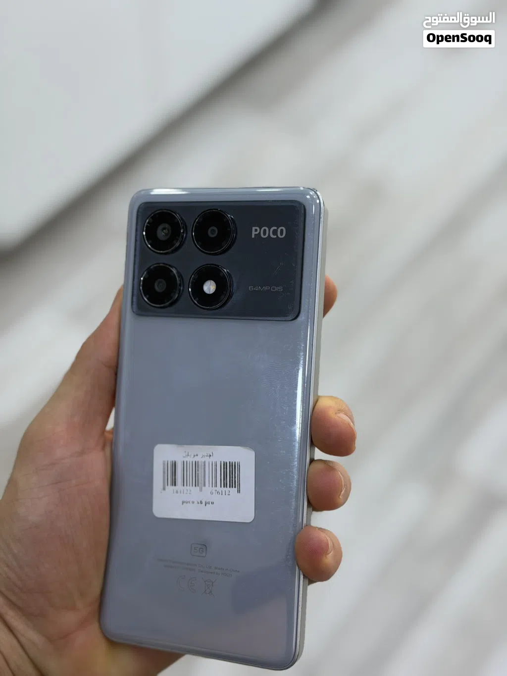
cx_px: 254
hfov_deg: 30.3
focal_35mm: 48
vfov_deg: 39.7
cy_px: 338
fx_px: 937
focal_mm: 6.76
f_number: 1.78
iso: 64
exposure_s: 1/323
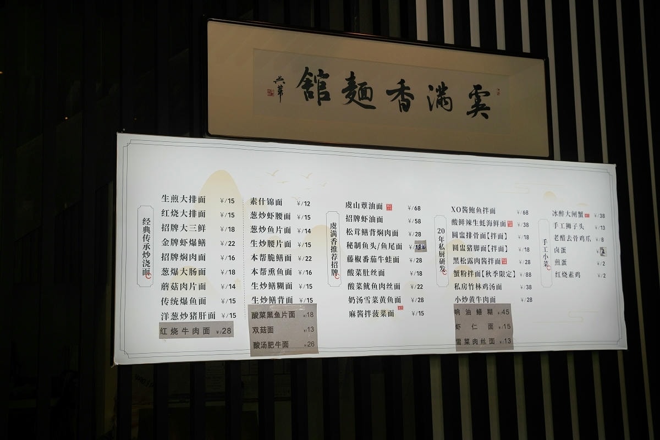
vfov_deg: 28.6
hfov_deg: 41.9
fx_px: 862
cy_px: 220
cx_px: 330
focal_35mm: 47
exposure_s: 1/160
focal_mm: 47
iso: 200
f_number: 4
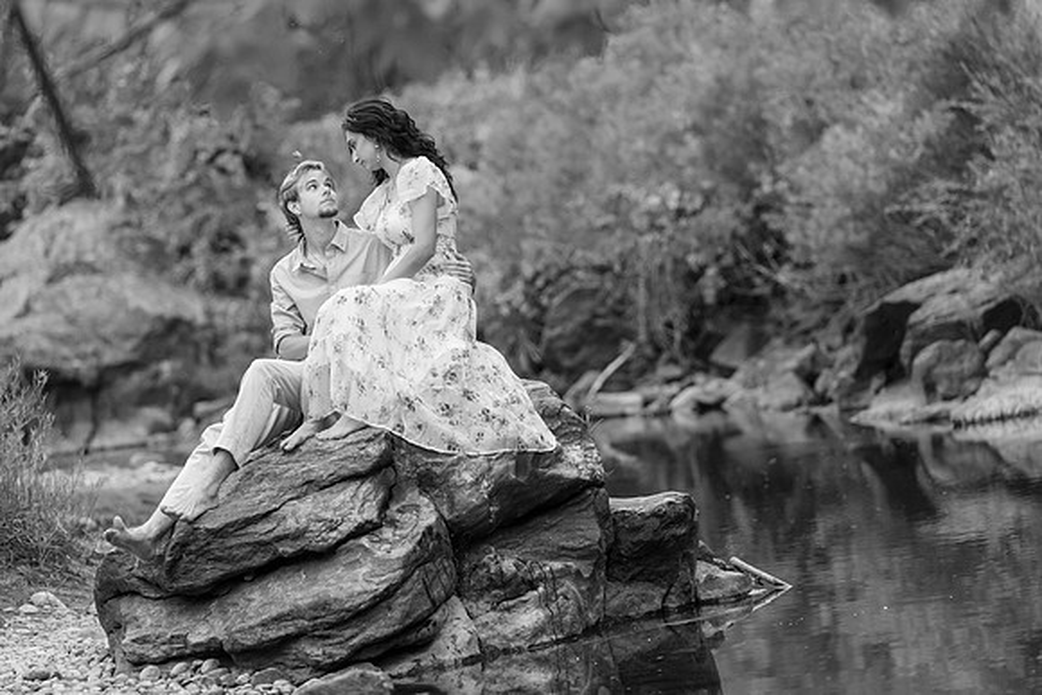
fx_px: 4950
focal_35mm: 171
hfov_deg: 12.0
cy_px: 348
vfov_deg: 8.0
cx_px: 521
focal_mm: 171
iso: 1000
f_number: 3.5
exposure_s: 1/200
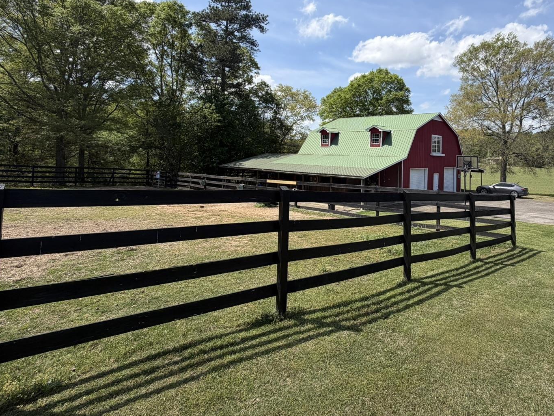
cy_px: 138
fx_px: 336
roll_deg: -1.3
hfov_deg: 76.6
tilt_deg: +3.5
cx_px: 367
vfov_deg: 61.9
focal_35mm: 21
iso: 20
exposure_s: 1/770
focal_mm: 2.22
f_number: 2.2
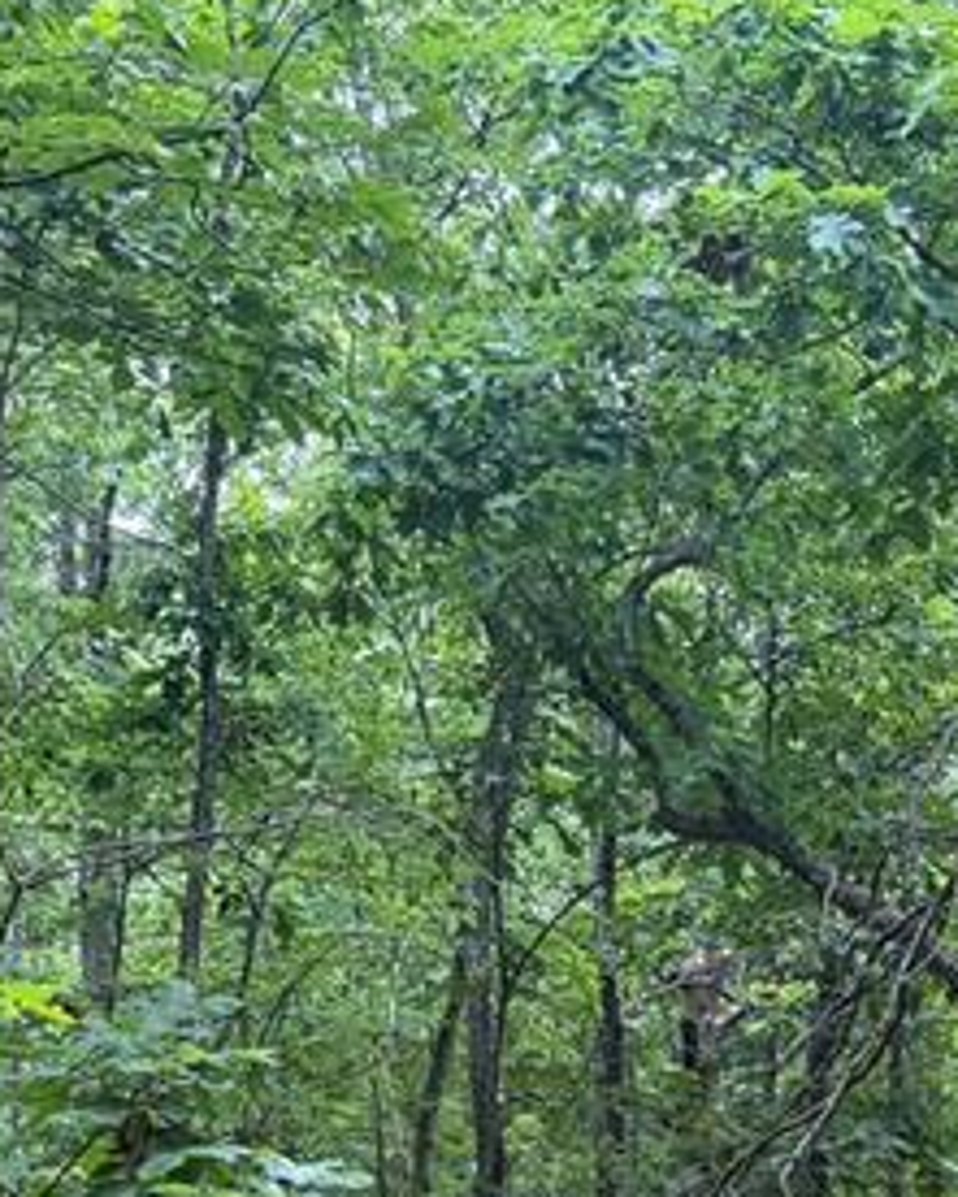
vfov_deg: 20.3
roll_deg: +1.2
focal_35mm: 87
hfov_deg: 17.4
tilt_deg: -5.7
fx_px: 3082
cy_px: 1505
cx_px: 854
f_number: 1.78
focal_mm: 6.76
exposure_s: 1/181
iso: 100
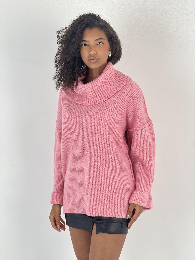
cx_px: 98
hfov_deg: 19.1
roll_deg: +2.3
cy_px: 130
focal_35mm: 77
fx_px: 578
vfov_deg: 25.3
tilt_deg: -4.8
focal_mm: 9
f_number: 2.8
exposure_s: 1/100
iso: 50
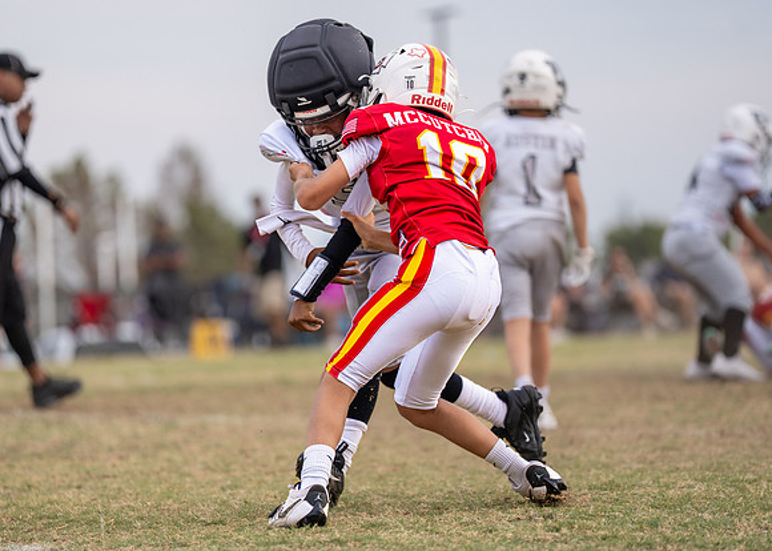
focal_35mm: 244
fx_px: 5355
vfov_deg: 5.9
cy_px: 316
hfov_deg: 8.2
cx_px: 330
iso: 160
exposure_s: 1/1600
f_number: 2.8
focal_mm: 200
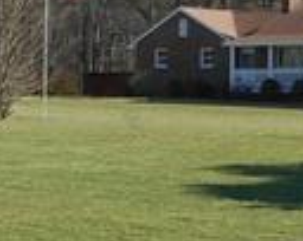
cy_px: 57
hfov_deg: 15.5
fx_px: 1092
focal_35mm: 122
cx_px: 296
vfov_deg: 12.6
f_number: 3.7
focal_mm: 4.5
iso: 80
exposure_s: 1/500
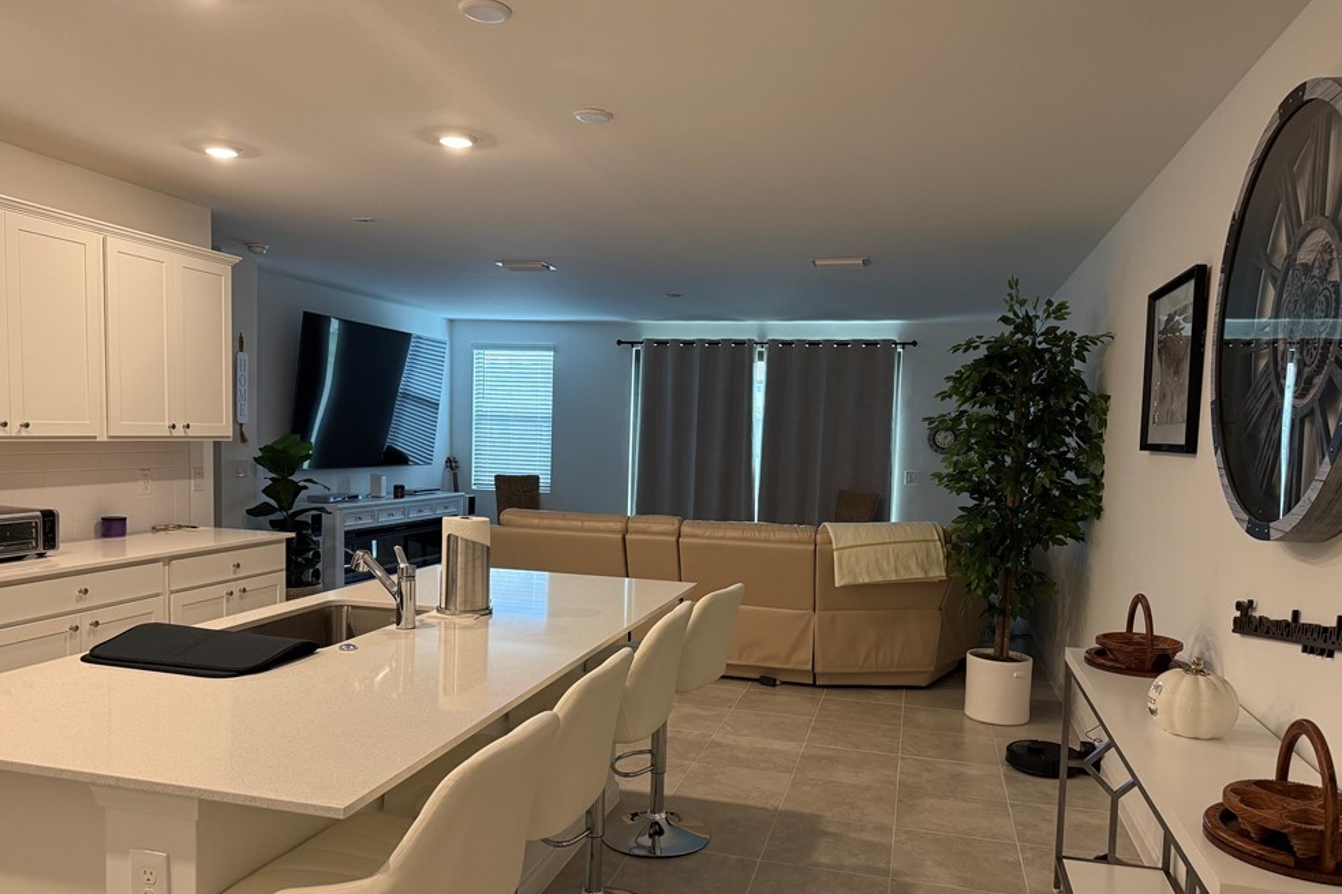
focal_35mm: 26
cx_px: 680
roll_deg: -1.9
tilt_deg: -4.3
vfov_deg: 49.4
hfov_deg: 69.4
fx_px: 969
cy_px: 508
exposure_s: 1/120
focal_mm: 6.76
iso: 250
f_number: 1.78
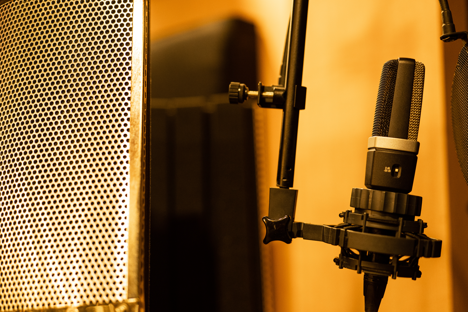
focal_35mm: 52
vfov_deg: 26.0
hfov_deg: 38.2
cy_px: 156
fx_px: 676
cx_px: 234
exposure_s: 1/60
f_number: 2
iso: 2000
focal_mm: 50
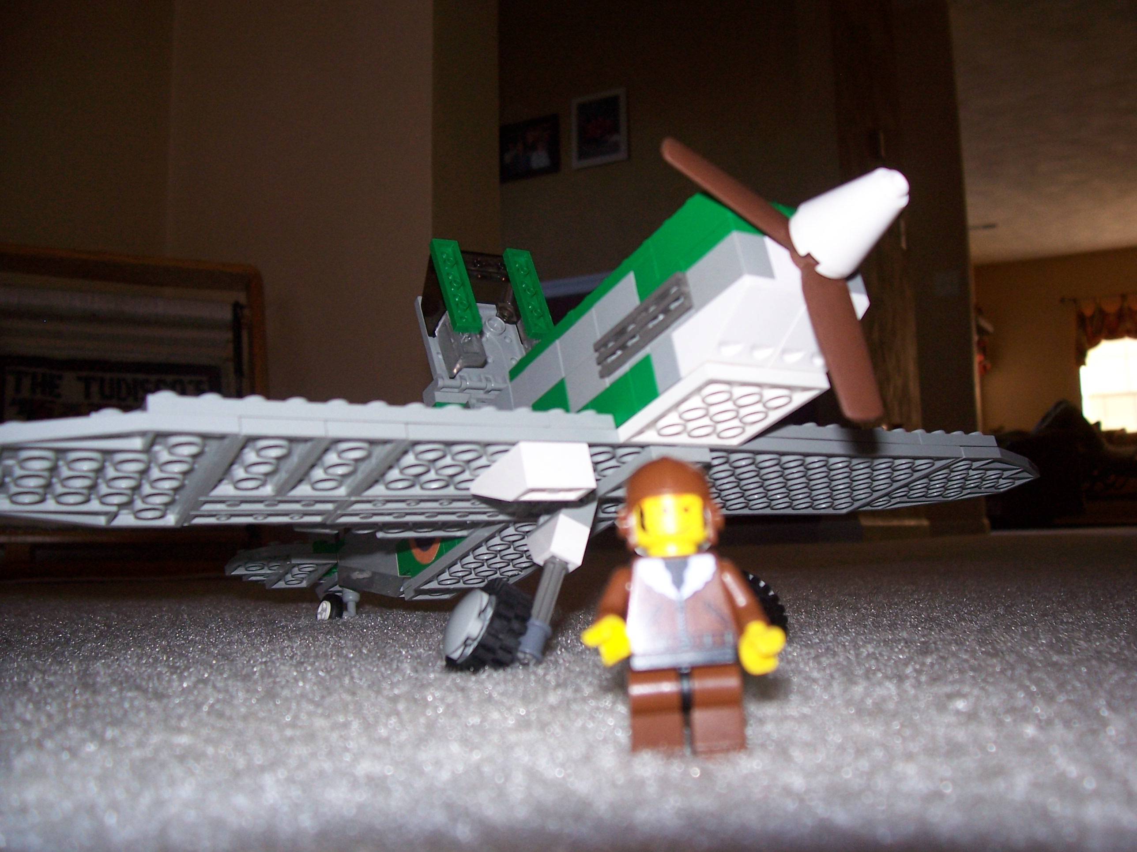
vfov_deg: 41.8
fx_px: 1117
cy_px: 426
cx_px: 568
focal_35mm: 34
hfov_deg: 54.0
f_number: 2.7
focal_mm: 5.6
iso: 125
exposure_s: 1/60
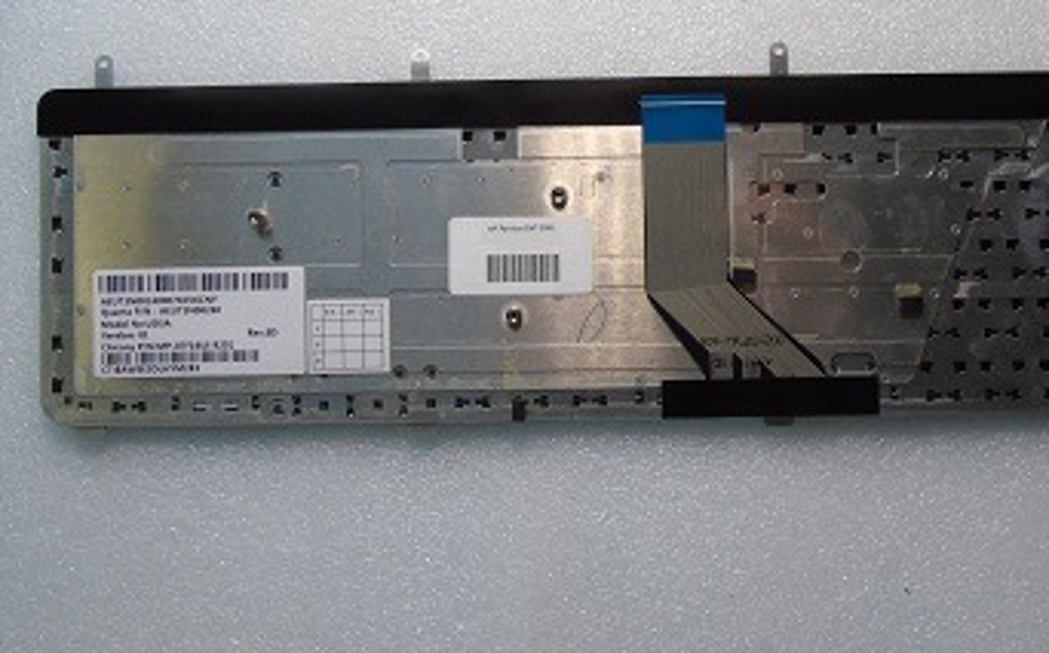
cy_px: 230
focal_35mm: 36
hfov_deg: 53.9
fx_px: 1028
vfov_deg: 35.0
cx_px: 595
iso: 400
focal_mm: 5.2
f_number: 5.7
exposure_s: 1/40
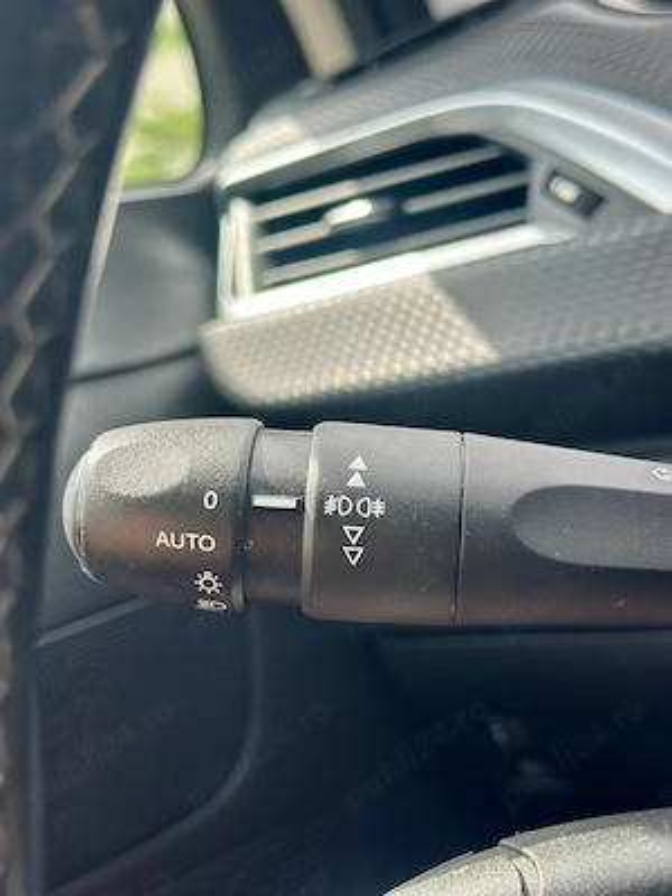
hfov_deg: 30.3
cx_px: 336
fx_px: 1242
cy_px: 448
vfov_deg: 39.7
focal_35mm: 48
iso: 80
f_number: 1.78
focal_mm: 6.86
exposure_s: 1/911
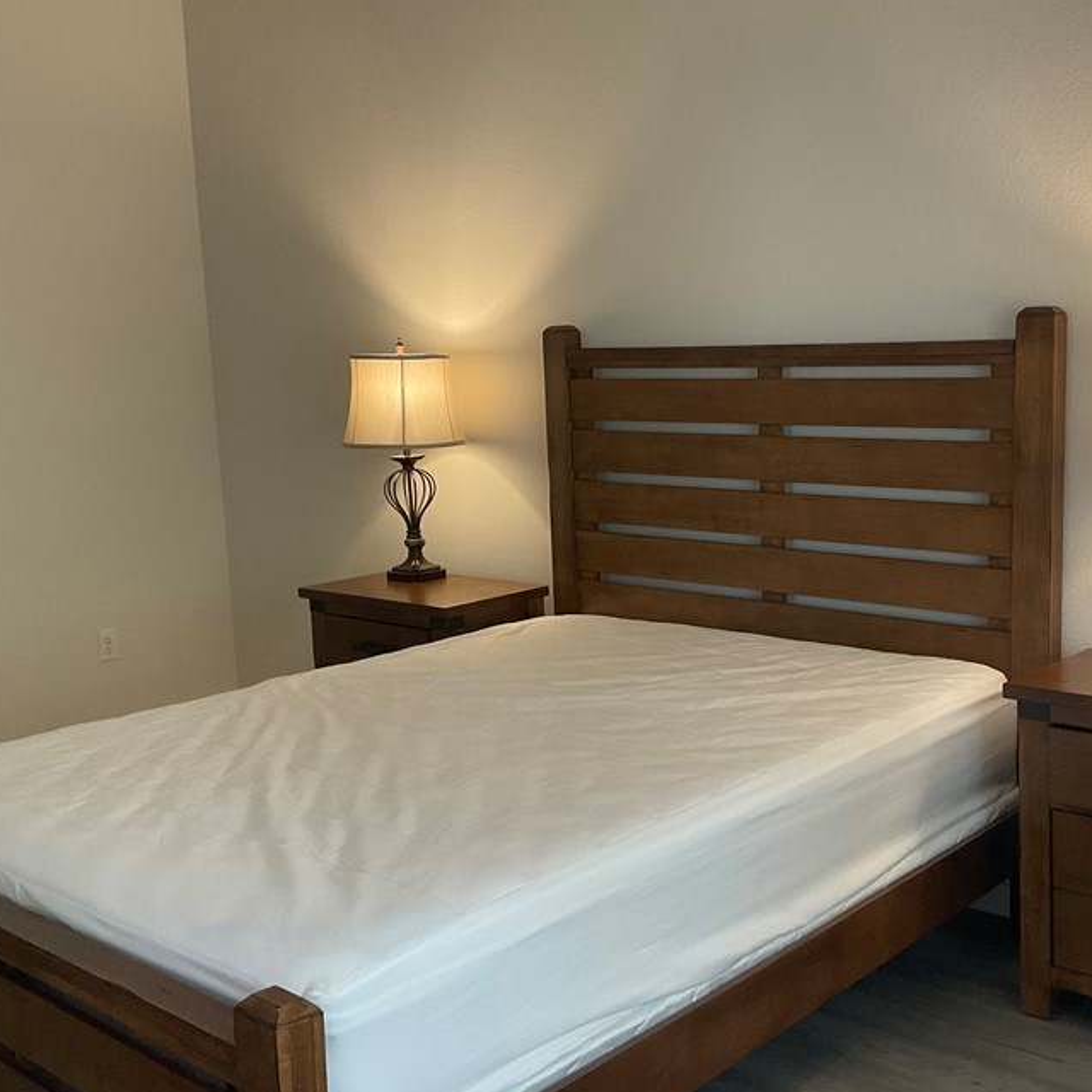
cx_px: 671
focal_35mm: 41
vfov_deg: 40.9
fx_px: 1463
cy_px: 558
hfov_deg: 40.7
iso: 125
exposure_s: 1/60
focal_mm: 3
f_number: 1.8
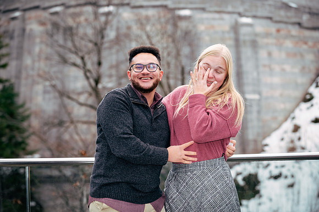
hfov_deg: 20.8
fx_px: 868
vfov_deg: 13.9
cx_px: 160
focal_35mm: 98
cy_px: 106
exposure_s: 1/320
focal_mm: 98
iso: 250
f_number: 5
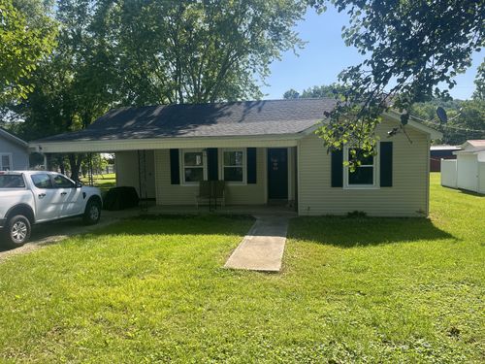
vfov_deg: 53.1
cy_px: 182
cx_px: 242
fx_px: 364
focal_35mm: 26
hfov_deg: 67.3
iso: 50
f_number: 1.6
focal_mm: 5.1
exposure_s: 1/1721
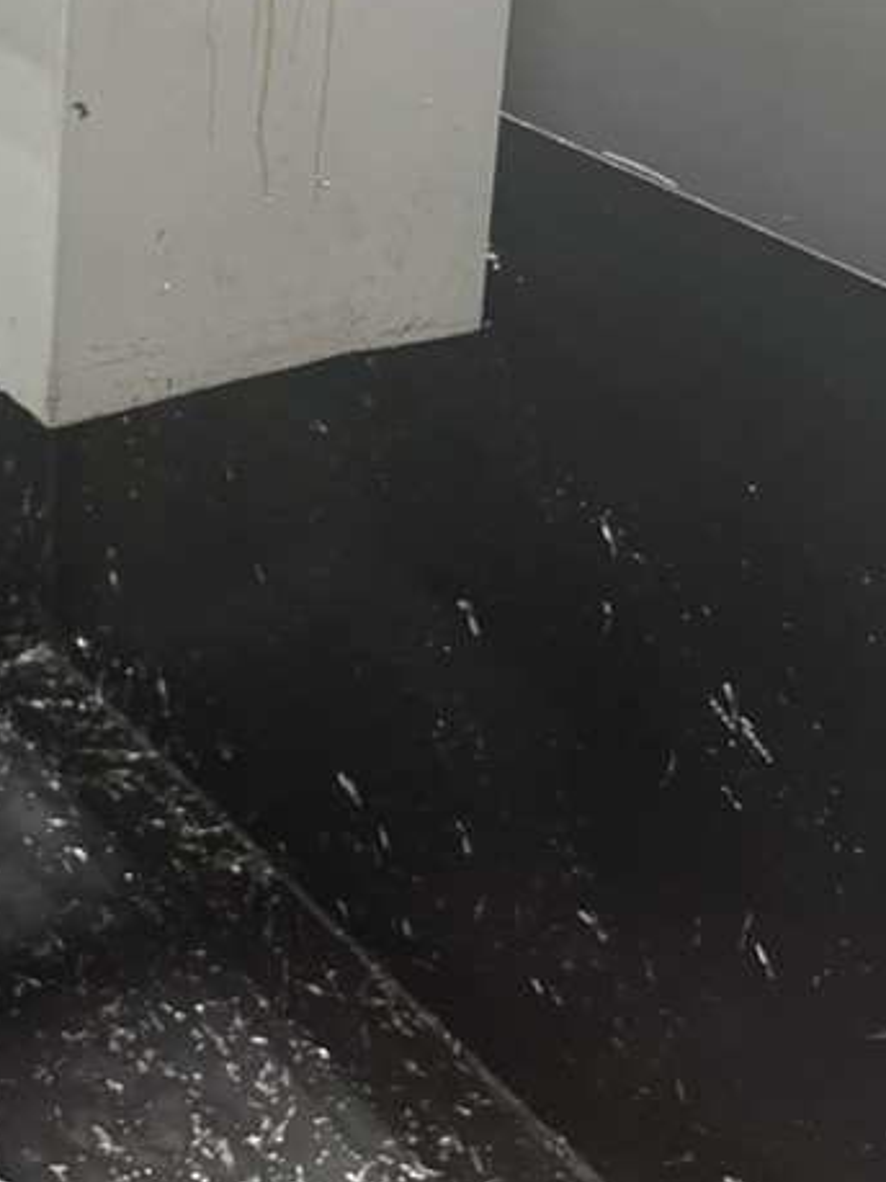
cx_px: 82
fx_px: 2288
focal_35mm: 67
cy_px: 49
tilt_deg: -16.9
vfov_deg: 27.6
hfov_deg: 21.4
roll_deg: -0.4
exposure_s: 1/80
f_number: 1.78
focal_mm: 6.76
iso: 200
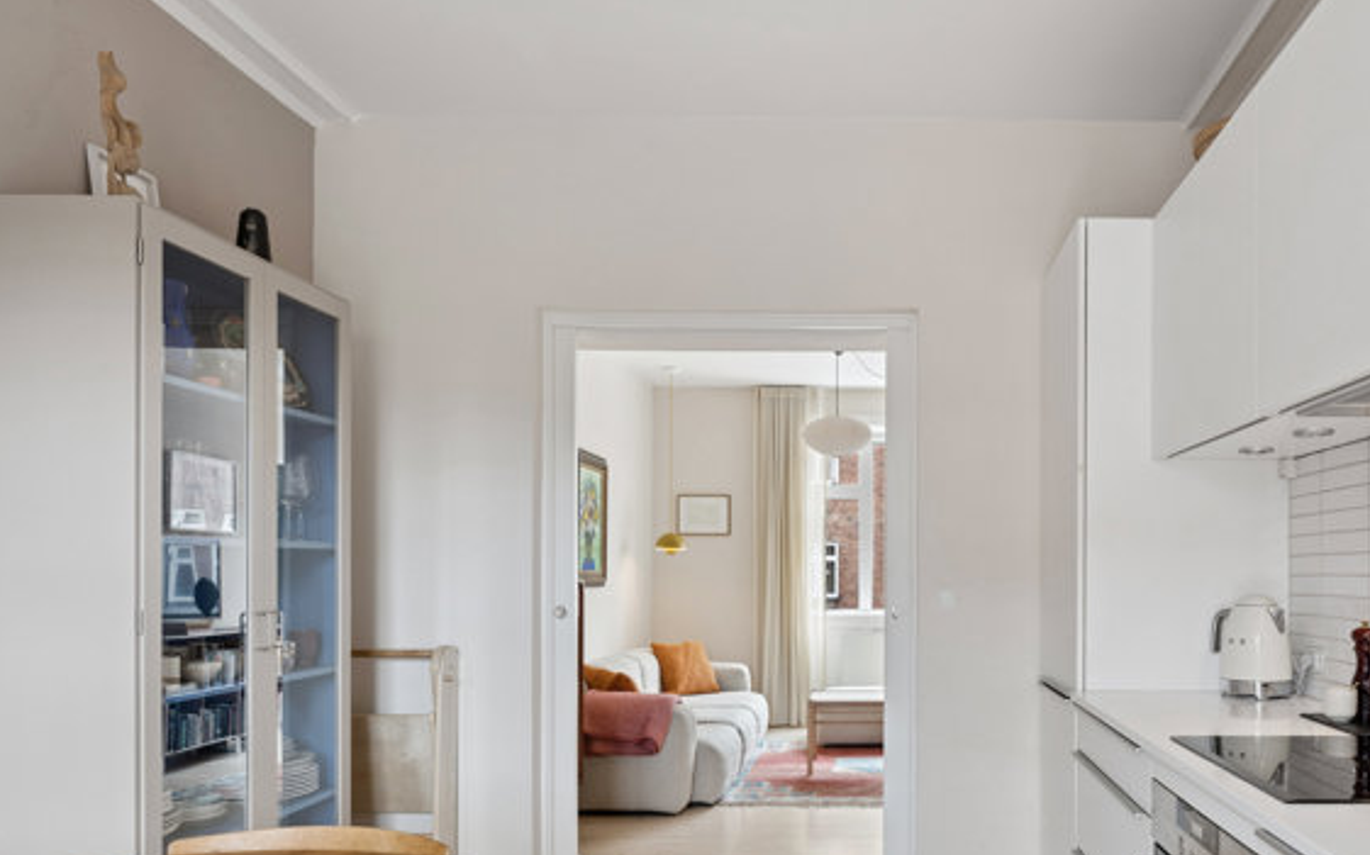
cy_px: 583
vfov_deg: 42.4
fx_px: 1083
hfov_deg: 63.4
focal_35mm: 29
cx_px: 887
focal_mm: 20
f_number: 10
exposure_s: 1/6
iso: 160
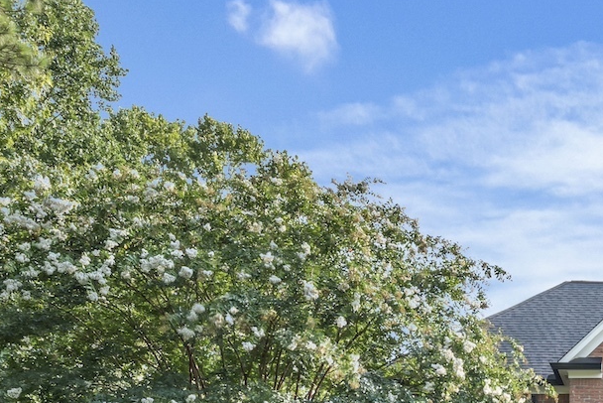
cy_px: 572
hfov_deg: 27.5
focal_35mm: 64
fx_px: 1072
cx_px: 727
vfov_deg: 19.1
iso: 200
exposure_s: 1/60
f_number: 11
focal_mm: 19
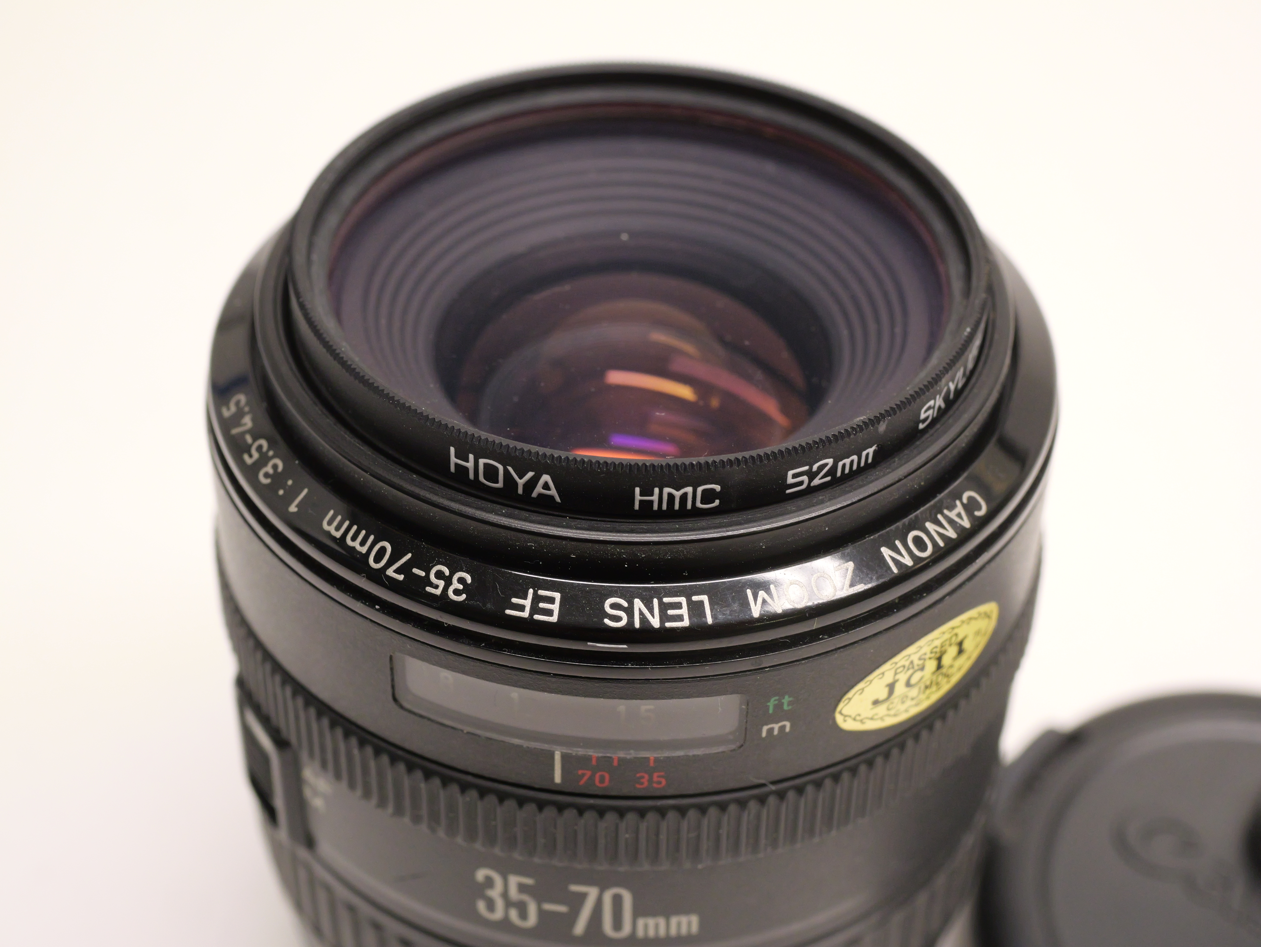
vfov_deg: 24.4
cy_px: 474
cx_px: 630
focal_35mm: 60
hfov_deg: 32.2
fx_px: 2186
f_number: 5.6
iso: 1600
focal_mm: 30
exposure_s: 1/80
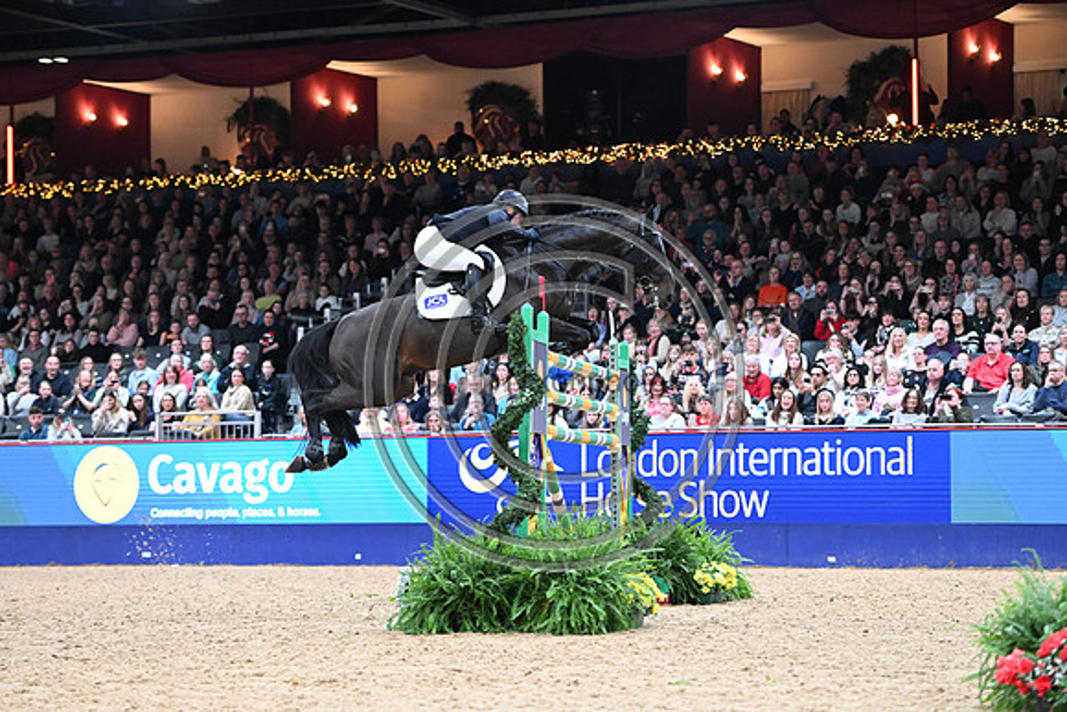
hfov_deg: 19.5
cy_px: 356
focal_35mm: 105
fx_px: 3113
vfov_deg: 13.0
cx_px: 534
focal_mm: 105
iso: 6400
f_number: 3.5
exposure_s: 1/800
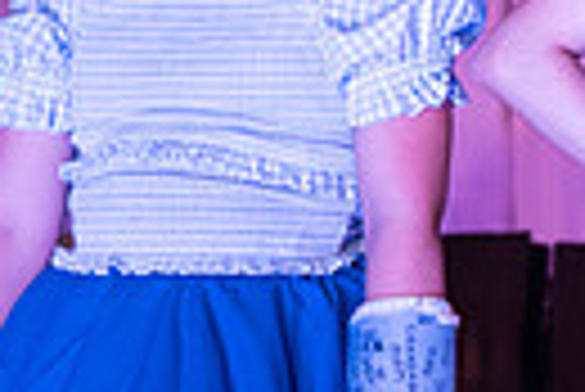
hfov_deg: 2.3
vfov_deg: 1.5
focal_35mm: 894
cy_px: 20
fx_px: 14544
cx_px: 814
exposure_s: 1/200
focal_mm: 200
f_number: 2.8
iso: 1100
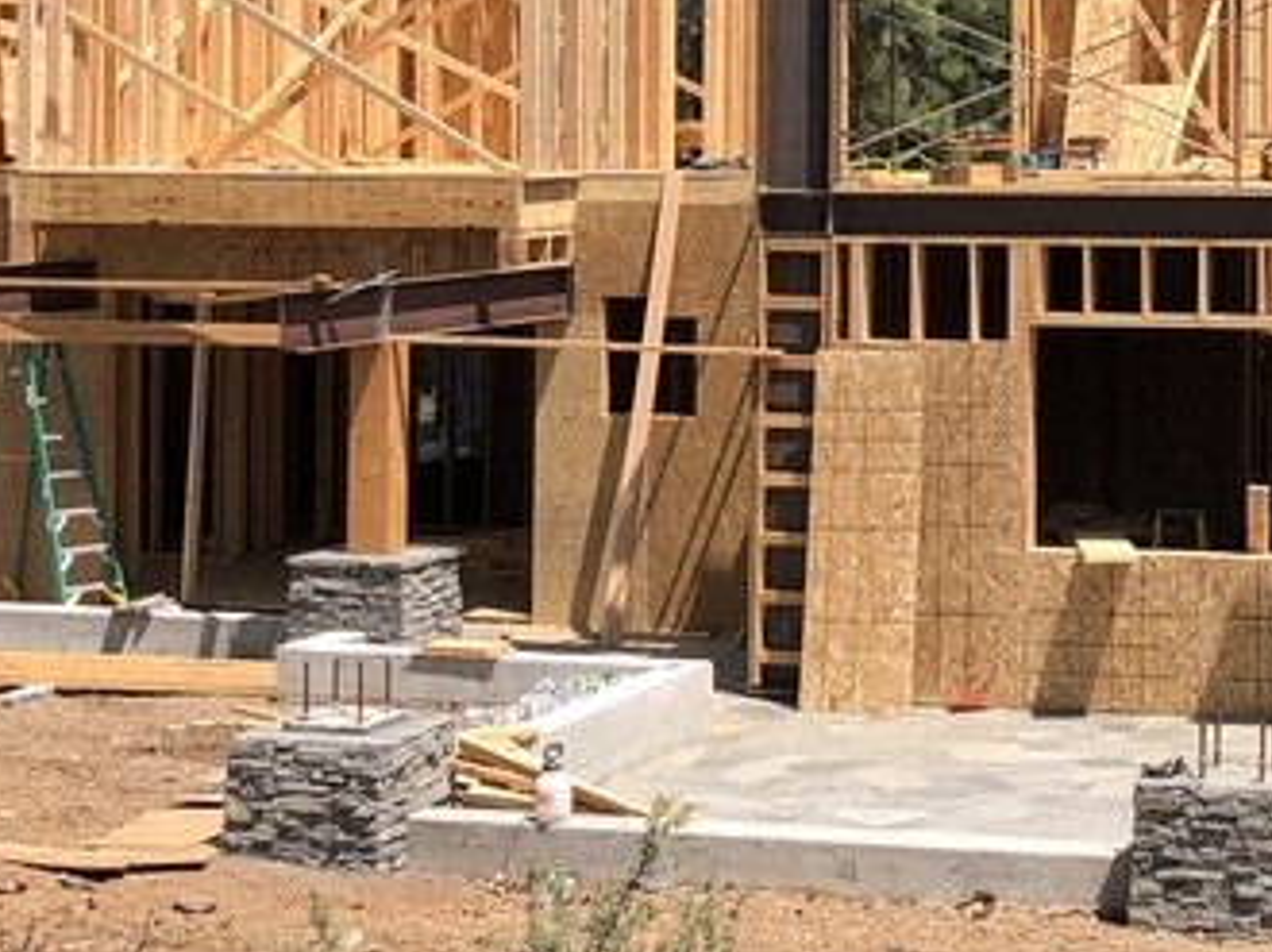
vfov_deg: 16.7
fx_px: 3195
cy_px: 108
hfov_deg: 21.8
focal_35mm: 87
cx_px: 1233
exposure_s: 1/1143
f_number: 1.8
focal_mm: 4
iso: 20
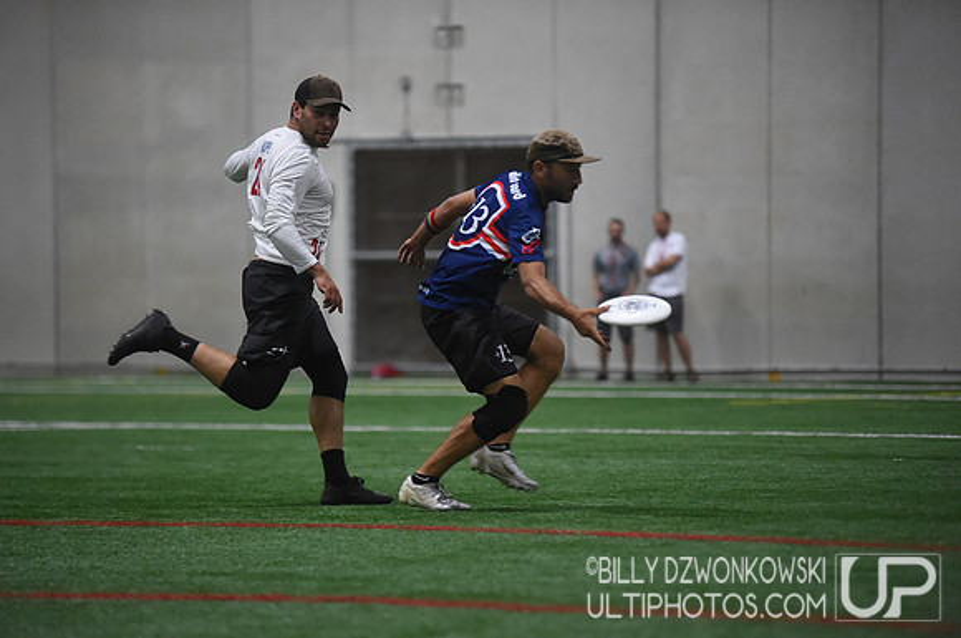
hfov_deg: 11.1
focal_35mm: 185
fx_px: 4932
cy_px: 319
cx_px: 480
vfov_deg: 7.4
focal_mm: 185
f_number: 2.8
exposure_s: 1/640
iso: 10000
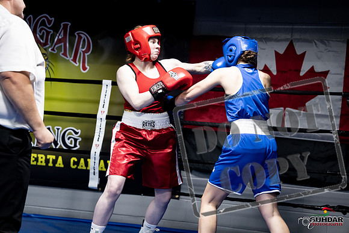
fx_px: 669
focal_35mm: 69
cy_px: 116
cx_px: 174
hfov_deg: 29.2
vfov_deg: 19.7
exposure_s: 1/1000
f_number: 2.8
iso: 5000
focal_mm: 69
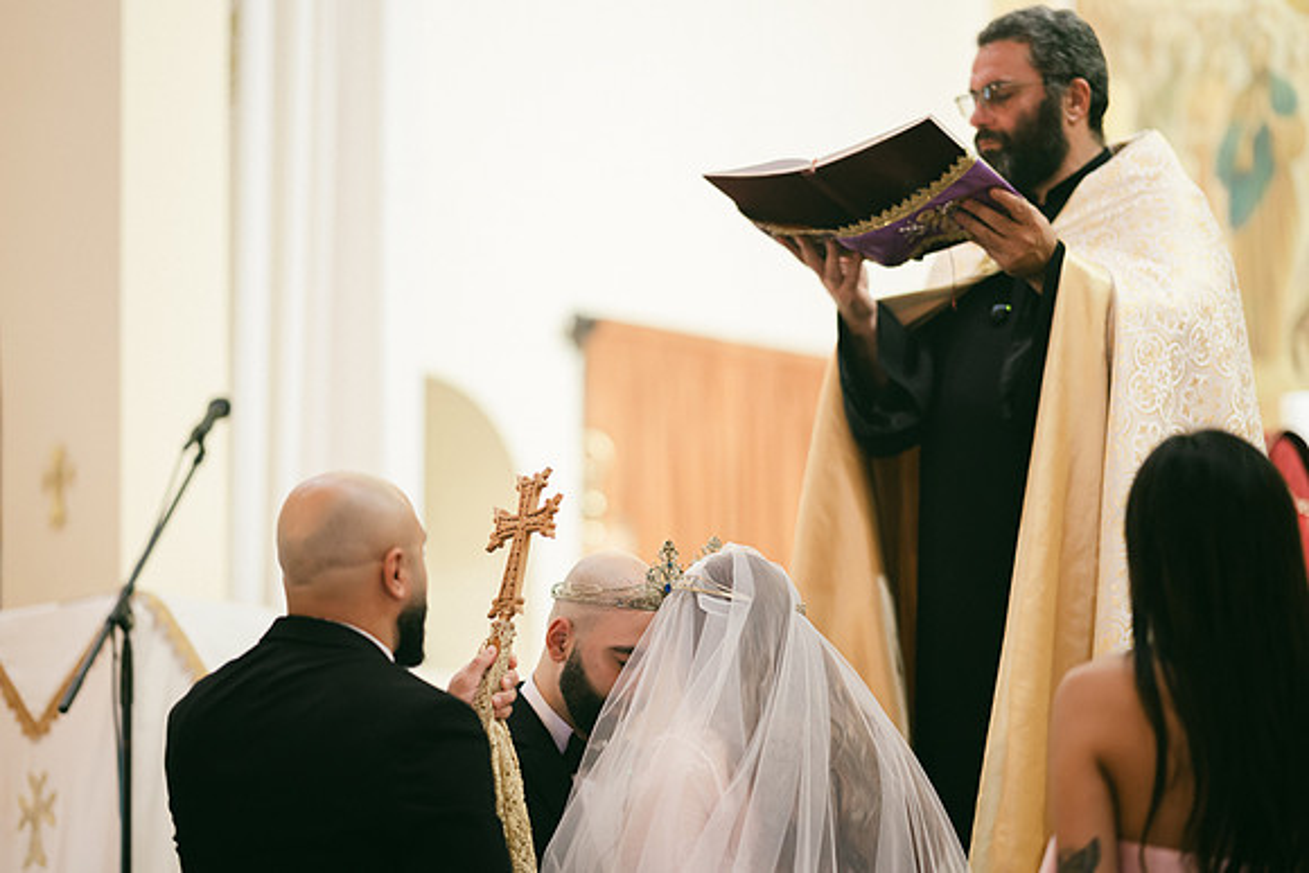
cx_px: 654
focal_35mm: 105
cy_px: 436
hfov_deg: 19.5
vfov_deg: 13.0
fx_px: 3819
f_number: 1.4
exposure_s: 1/250
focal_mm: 105
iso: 800
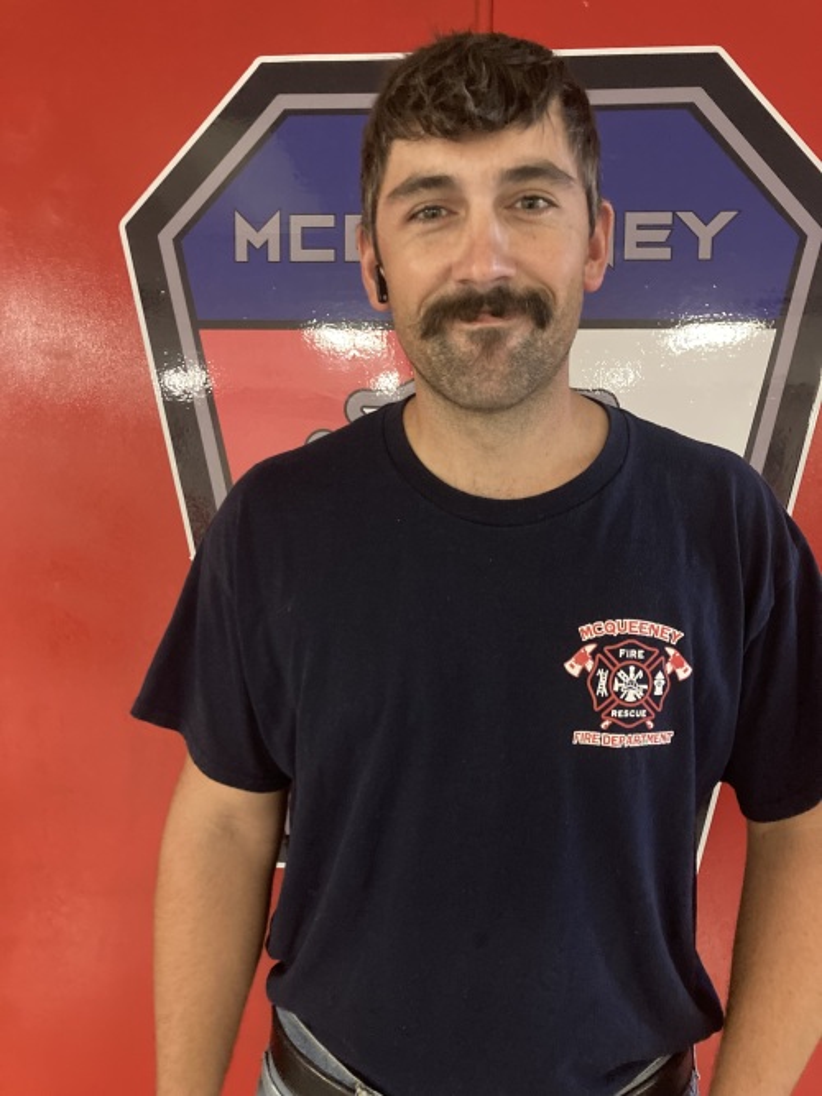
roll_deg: +0.9
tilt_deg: -5.1
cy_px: 548
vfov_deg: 63.5
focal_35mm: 28
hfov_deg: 49.7
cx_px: 411
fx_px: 887
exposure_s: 1/30
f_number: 1.8
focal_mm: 3.99
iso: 640
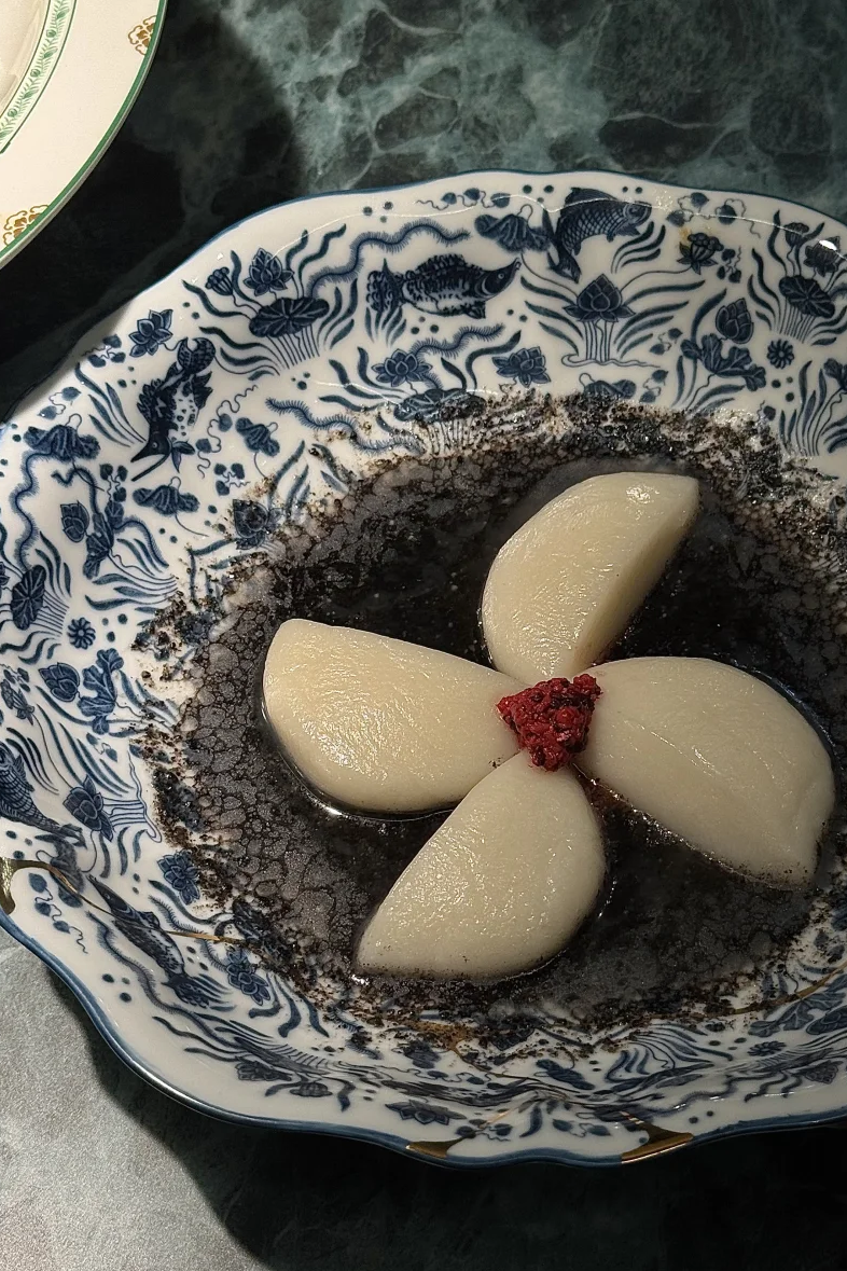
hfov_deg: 22.2
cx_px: 570
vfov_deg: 32.9
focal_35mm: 61
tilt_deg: -54.6
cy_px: 637
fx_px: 2153
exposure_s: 1/121
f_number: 1.78
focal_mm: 6.76
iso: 50
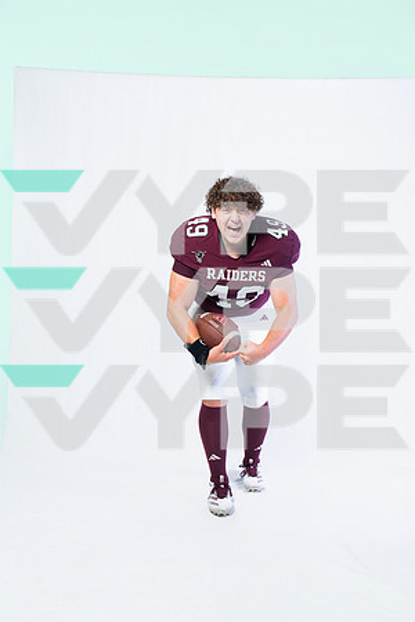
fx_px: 588
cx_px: 208
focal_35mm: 34
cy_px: 311
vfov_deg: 55.8
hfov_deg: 38.9
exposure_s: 1/250
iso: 640
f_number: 8
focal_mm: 34
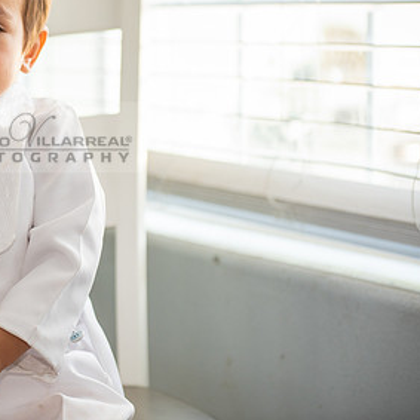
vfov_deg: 14.3
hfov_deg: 14.1
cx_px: 16
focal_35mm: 122
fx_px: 1675
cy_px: 137
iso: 320
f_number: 2.8
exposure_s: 1/125
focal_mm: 70
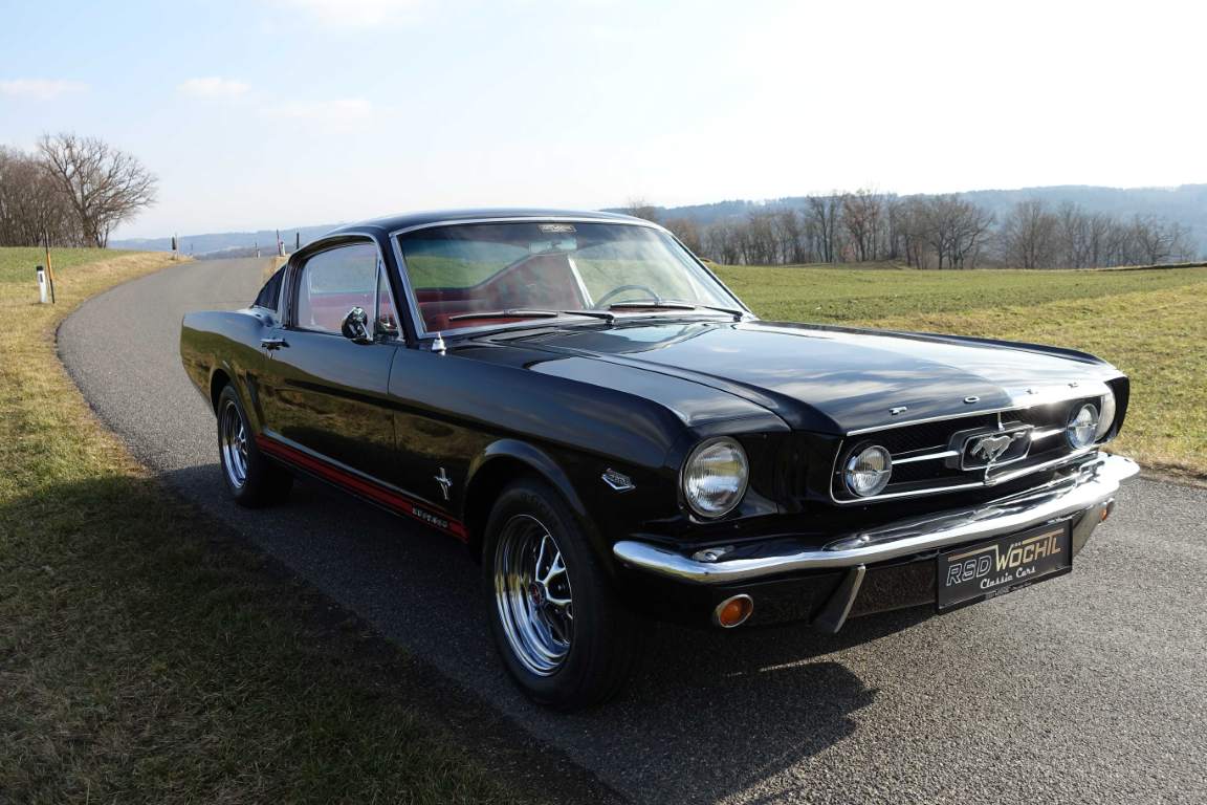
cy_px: 402
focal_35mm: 31
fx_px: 1039
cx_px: 604
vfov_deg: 42.3
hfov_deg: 60.3
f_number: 4
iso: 125
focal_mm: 11.45
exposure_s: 1/500
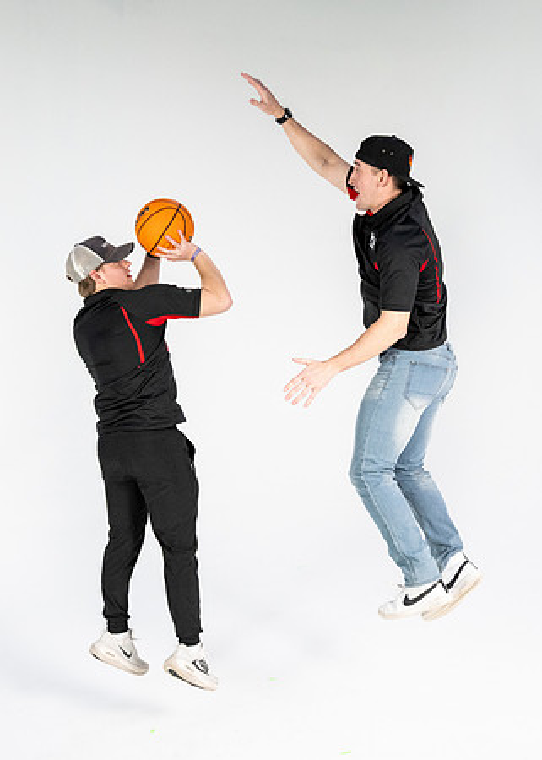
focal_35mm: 38
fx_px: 830
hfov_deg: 36.2
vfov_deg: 49.2
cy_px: 396
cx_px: 283
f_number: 3.5
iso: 1250
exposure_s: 1/500
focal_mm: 24
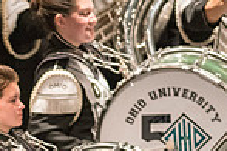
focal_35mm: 1184
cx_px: 17
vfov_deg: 1.2
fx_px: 7465
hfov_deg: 1.7
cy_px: 287
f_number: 2.8
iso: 4000
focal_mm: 300
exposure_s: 1/500
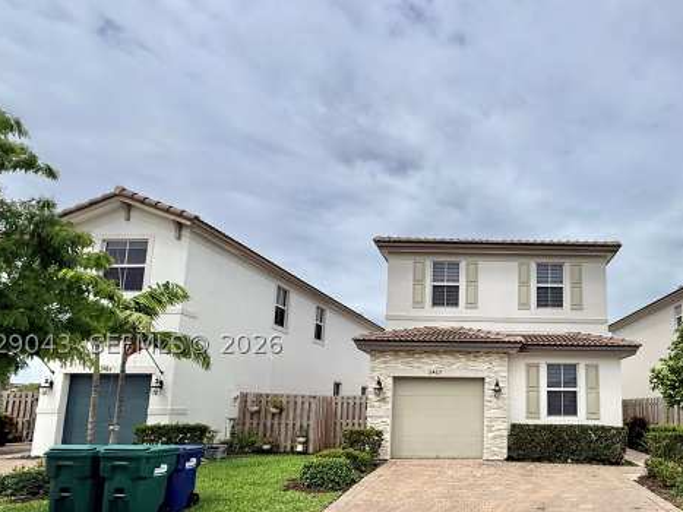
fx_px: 473
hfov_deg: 67.4
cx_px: 506
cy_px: 344
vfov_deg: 55.5
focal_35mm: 24
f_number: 2.2
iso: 50
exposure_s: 1/3663
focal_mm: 2.22
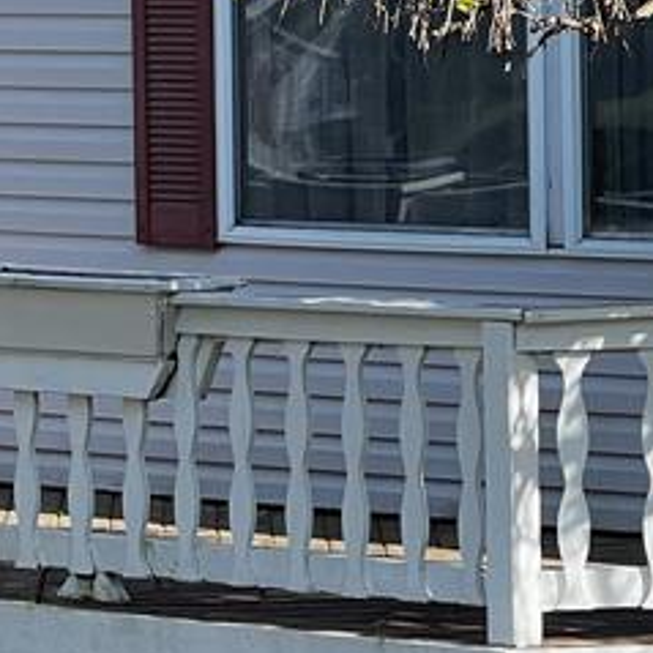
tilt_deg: -4.1
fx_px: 6211
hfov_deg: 6.0
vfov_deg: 6.0
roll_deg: +0.9
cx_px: 79
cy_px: 407
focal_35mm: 291
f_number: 2.8
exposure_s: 1/285
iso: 32
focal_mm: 9
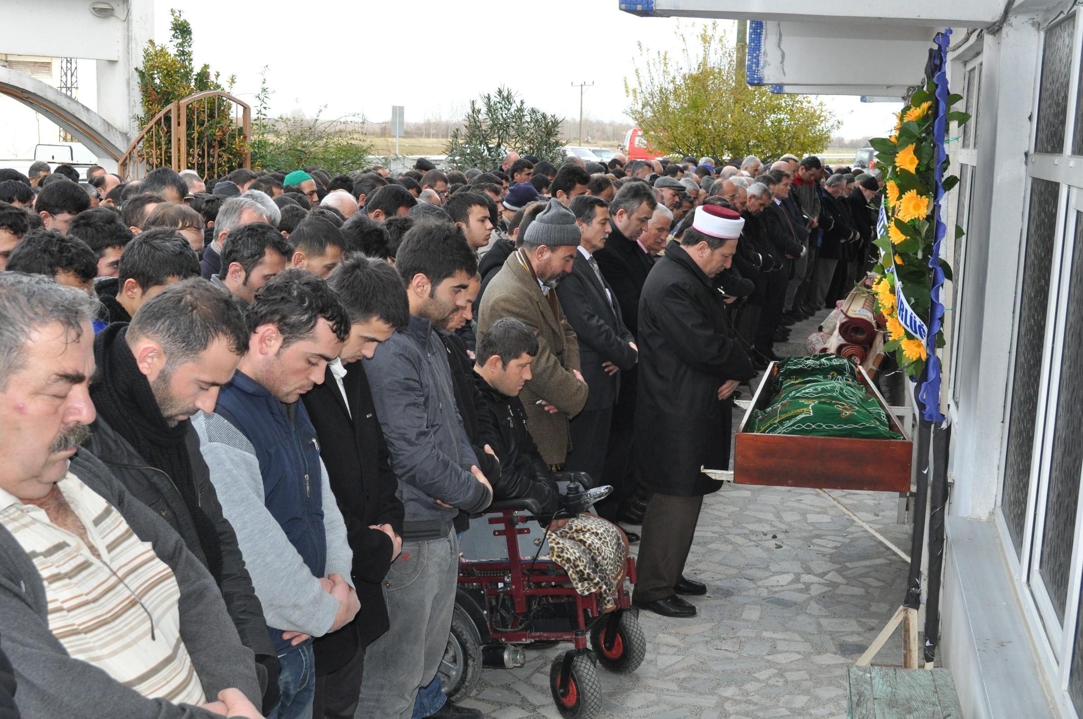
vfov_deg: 29.8
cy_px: 360
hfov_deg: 43.7
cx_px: 542
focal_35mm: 45
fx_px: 1352
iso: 800
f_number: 8
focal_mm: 30
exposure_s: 1/200
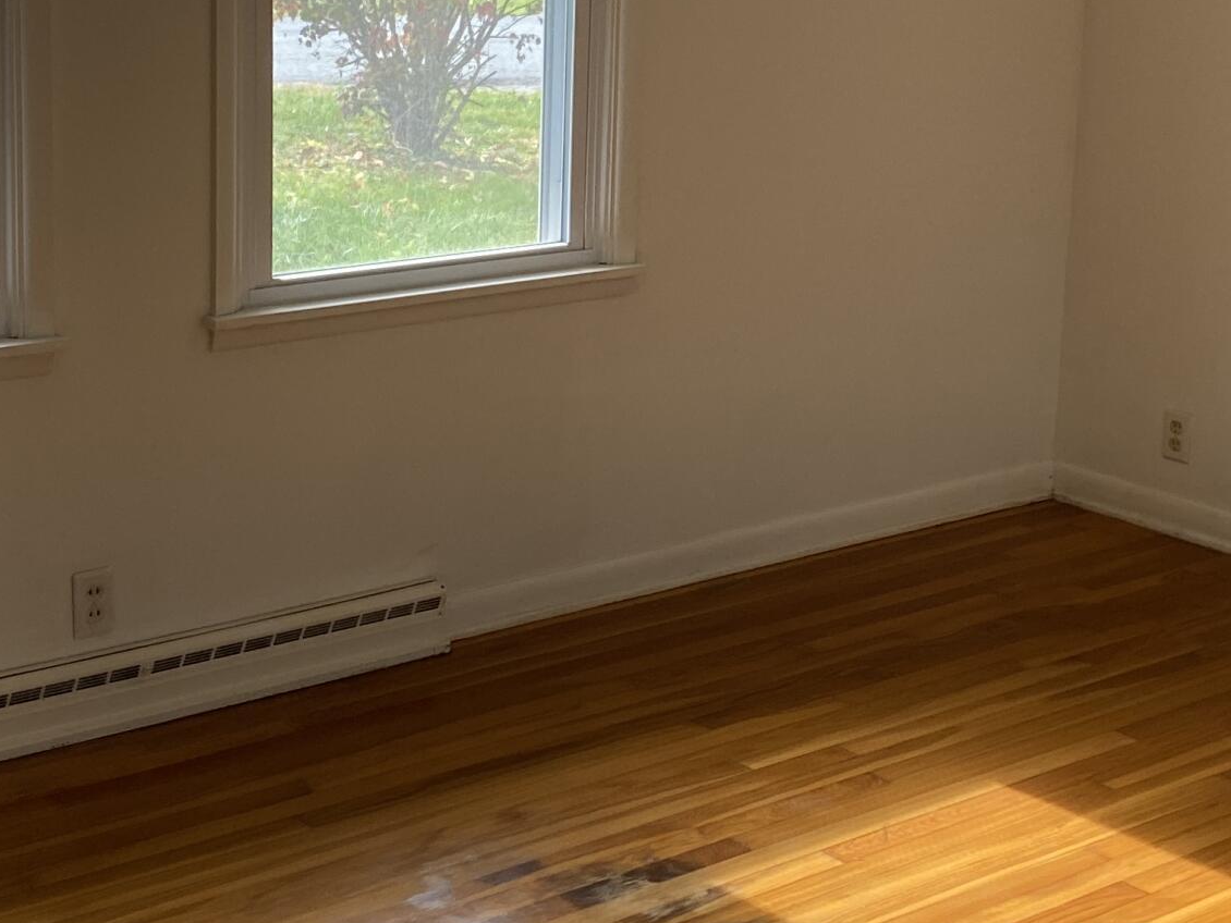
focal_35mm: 69
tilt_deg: -11.5
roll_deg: -3.3
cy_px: 189
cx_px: 721
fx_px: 2454
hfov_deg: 28.1
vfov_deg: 21.1
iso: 64
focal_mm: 4.25
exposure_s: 1/121
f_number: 1.8
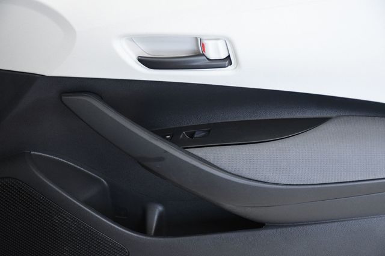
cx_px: 192
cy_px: 128
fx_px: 898
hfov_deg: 24.2
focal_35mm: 84
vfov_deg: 16.2
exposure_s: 1/200
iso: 2500
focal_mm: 56
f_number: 4.8
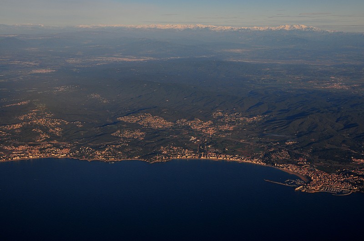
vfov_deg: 28.0
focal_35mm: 48
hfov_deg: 41.2
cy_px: 120
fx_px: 485
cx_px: 182
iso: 200
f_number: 10
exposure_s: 1/500
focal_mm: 32
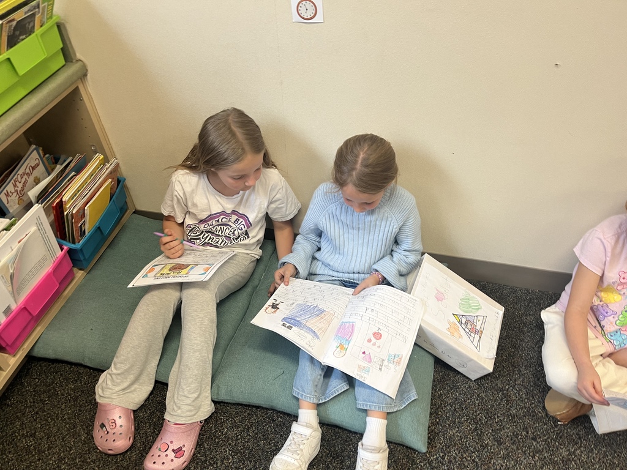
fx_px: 471
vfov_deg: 53.1
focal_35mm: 26
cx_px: 314
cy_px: 235
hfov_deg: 67.3
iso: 100
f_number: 1.6
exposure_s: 1/41
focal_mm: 5.1
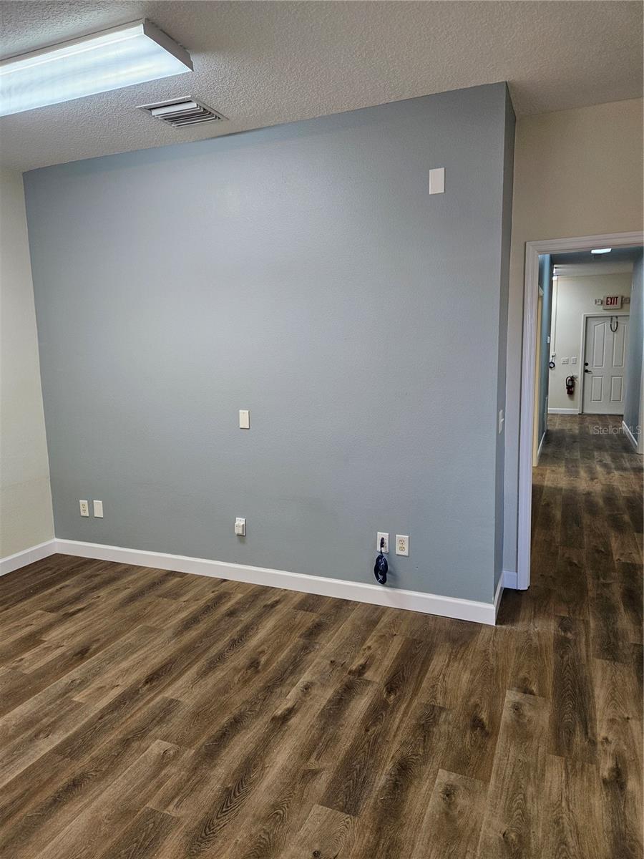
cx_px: 322
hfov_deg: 58.9
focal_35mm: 23
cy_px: 430
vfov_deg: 73.9
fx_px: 571
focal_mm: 5.4
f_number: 1.8
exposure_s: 1/120
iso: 80
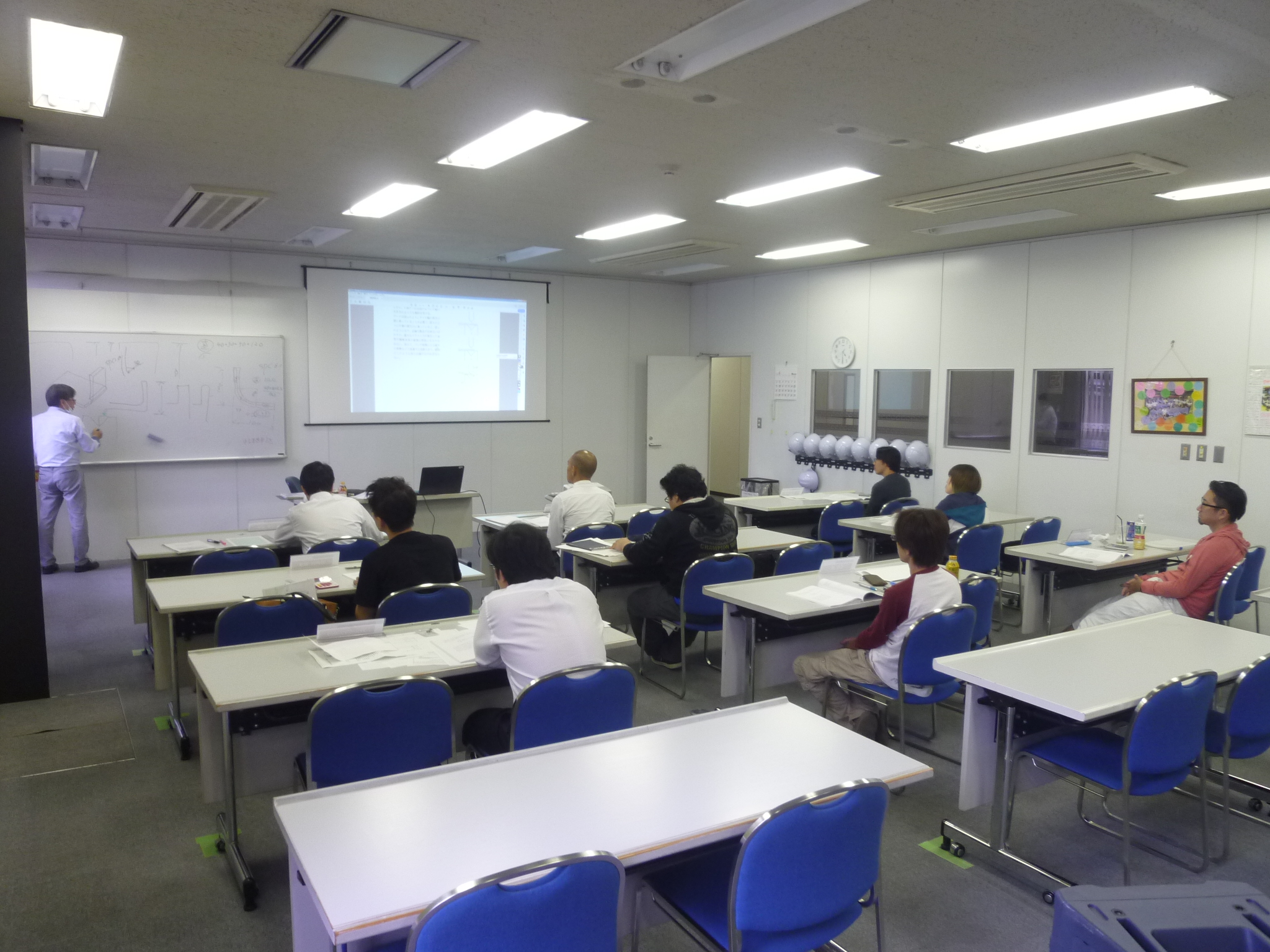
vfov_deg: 54.9
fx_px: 917
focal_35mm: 25
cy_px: 476
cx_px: 635
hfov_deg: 69.4
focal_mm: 4.5
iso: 160
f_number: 2.8
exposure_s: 1/30
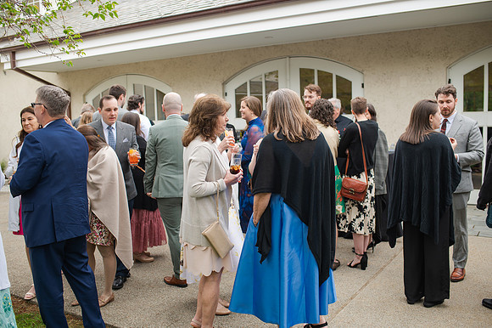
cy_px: 164
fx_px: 478
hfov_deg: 54.5
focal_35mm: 35
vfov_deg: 37.8
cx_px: 246
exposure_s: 1/400
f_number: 3.2
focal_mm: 35
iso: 220
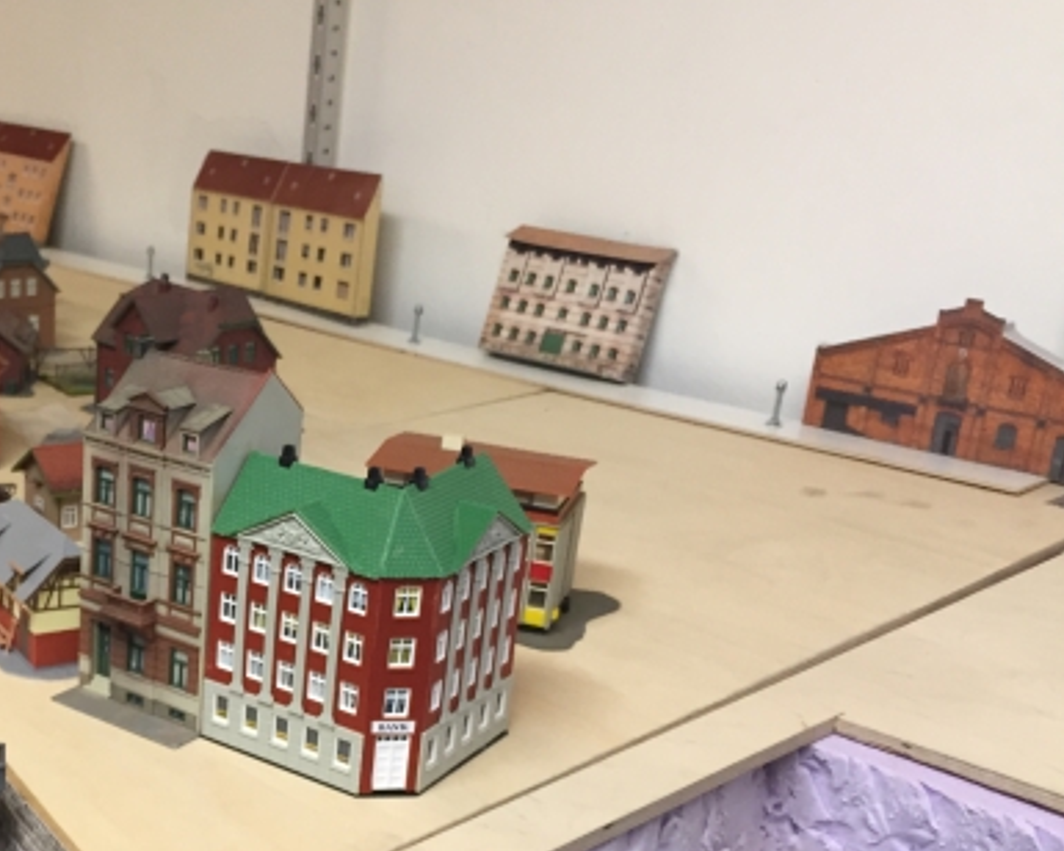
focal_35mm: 47
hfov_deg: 37.8
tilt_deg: -22.6
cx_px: 182
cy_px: 655
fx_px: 1480
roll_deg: -2.1
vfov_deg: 31.4
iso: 64
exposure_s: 1/33
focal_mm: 4.15
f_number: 2.2
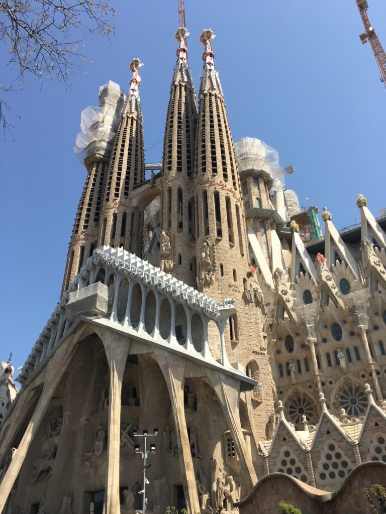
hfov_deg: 48.2
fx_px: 431
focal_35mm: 29
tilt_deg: +37.9
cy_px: 257
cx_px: 193
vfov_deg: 61.7
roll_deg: +2.0
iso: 25
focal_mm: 4.15
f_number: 2.2
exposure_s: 1/1221
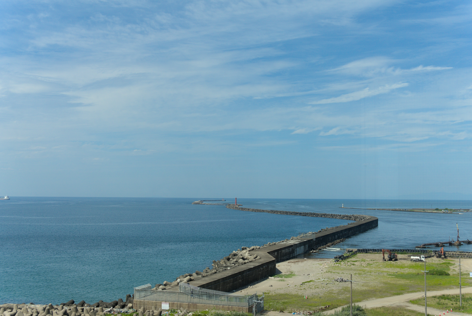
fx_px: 617
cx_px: 236
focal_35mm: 47
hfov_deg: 41.9
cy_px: 158
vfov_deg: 28.7
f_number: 4.5
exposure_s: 1/1000
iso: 100
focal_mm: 17.53
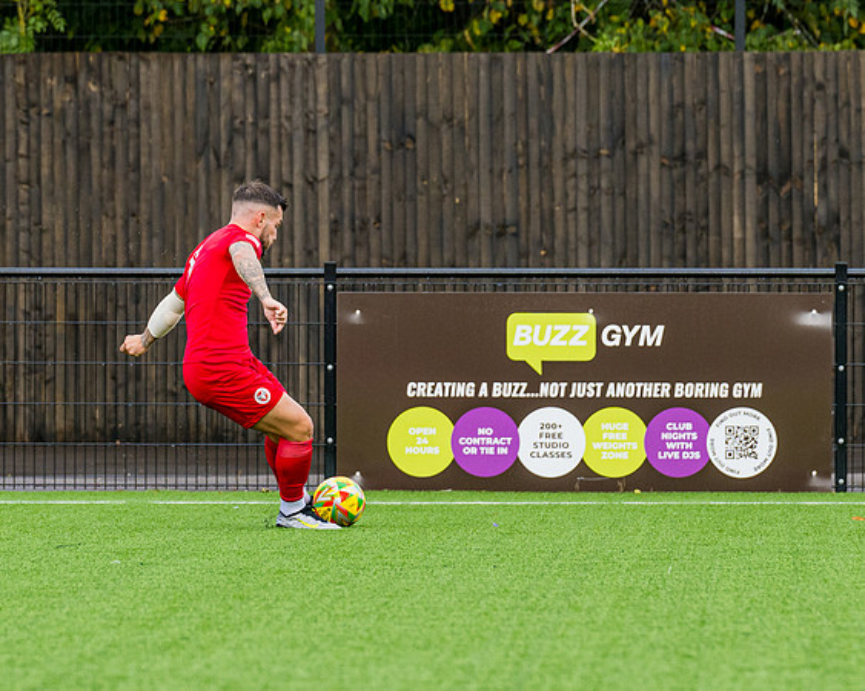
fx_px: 13670
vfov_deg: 2.9
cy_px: 259
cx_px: 244
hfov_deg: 3.6
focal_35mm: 534
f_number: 4
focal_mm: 200
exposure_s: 1/1000
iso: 400
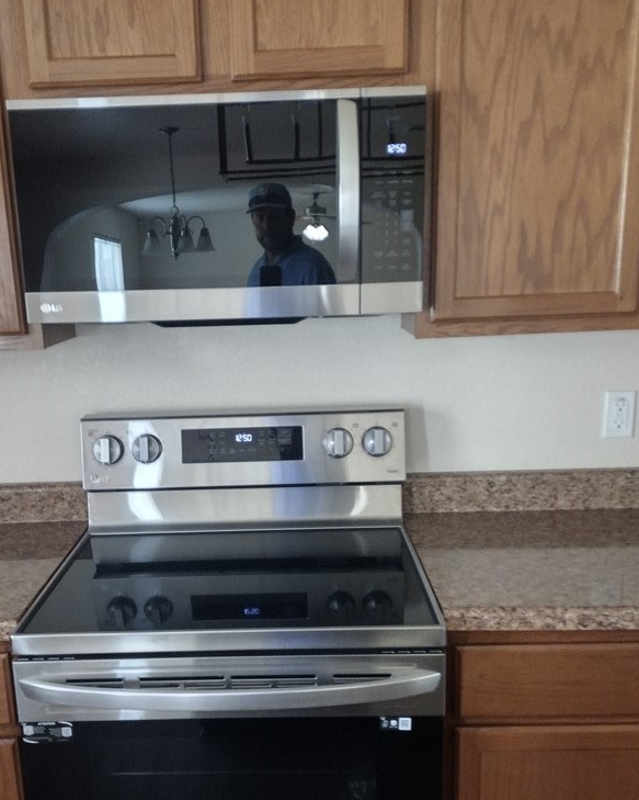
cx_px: 256
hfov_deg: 40.0
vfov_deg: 48.8
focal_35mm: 37
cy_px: 480
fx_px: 875
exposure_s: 1/24
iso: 941
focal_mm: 4.71
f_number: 1.7
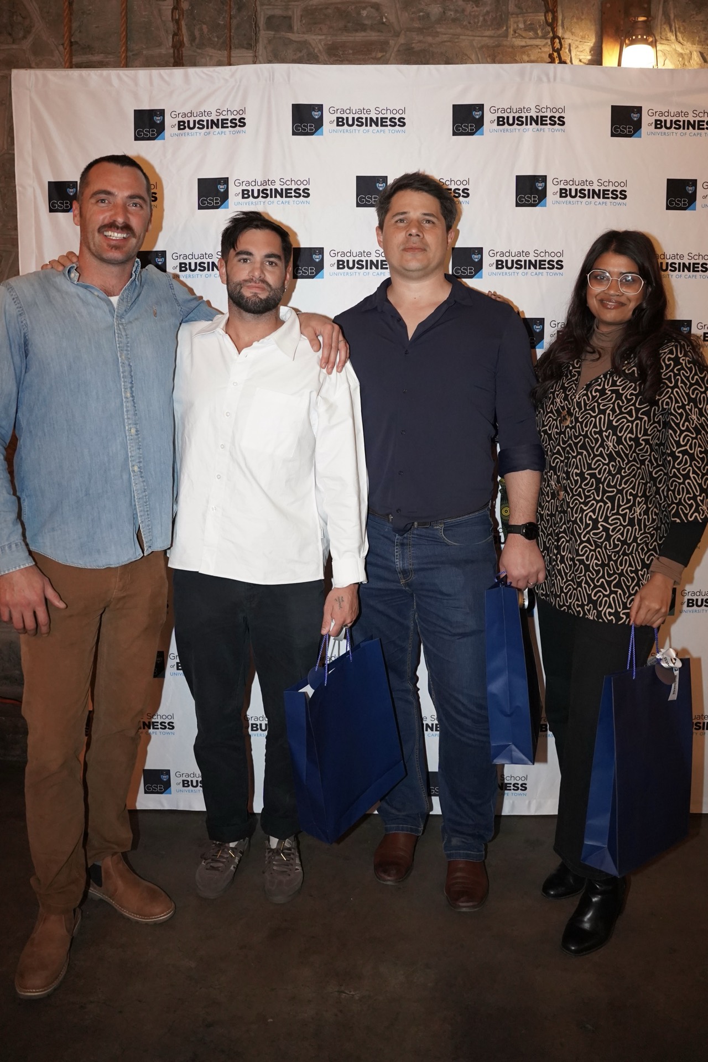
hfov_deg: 53.1
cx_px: 354
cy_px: 531
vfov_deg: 73.7
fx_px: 708
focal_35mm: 24
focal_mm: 24
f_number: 3.2
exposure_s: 1/160
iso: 5000
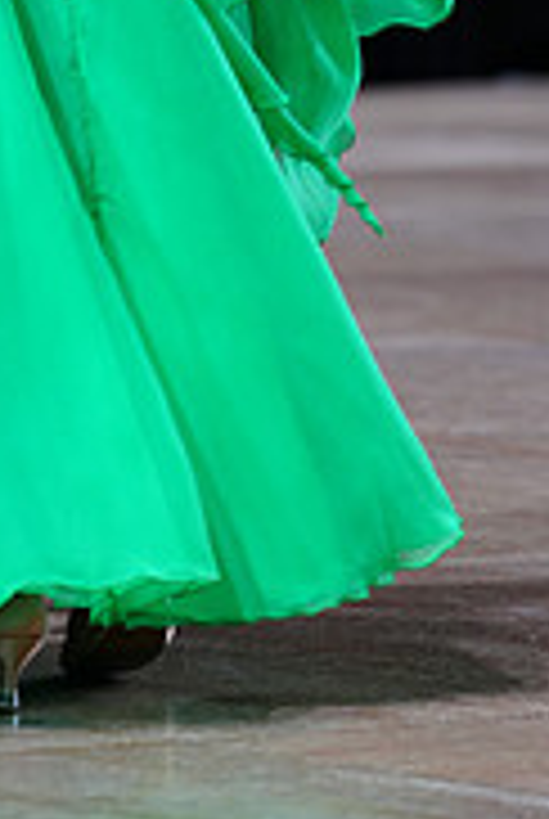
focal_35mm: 417
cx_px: -47
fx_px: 9502
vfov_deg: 4.9
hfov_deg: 3.3
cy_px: -346
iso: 500
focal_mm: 131
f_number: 2.8
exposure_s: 1/500
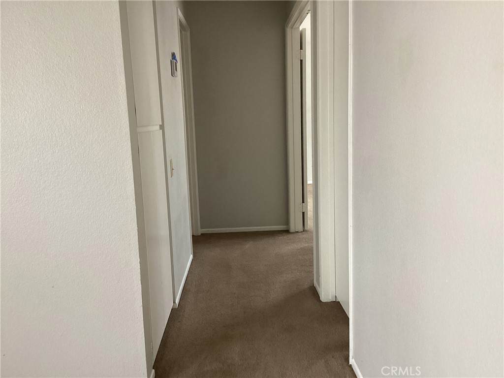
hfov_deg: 58.4
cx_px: 252
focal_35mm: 31
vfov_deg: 45.4
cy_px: 189
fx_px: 451
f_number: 2.4
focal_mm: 3.3
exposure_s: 1/60
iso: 250
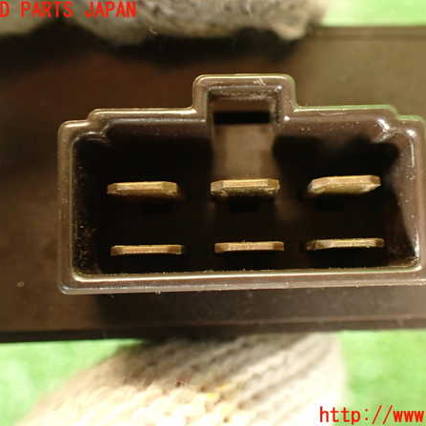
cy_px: 213
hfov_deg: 43.7
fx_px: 529
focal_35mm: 38
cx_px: 249
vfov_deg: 43.9
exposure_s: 1/30
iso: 640
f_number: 2.4
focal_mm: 5.79
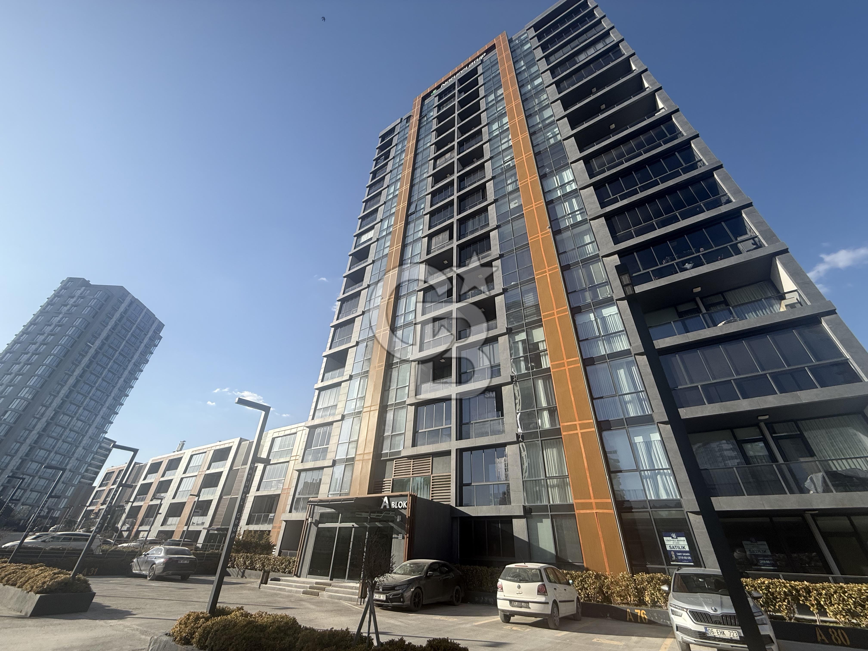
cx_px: 434
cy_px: 326
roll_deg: -3.0
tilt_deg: +35.3
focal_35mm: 14
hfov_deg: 102.1
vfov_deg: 85.7
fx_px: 351
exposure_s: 1/1285
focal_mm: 2.22
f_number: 2.2
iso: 50
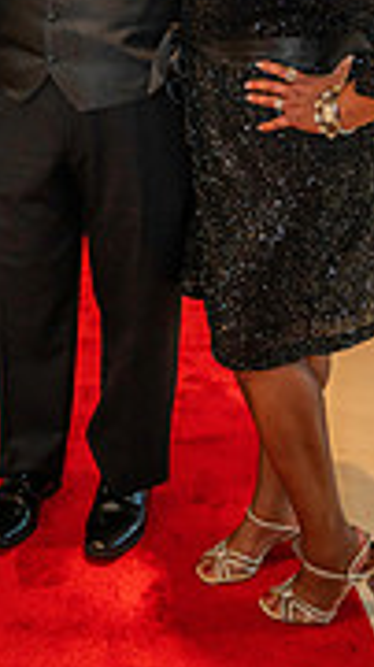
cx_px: 11
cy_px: -56
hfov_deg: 18.6
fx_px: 1113
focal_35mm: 63
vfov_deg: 30.1
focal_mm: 24
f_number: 3.5
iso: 2000
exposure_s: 1/125
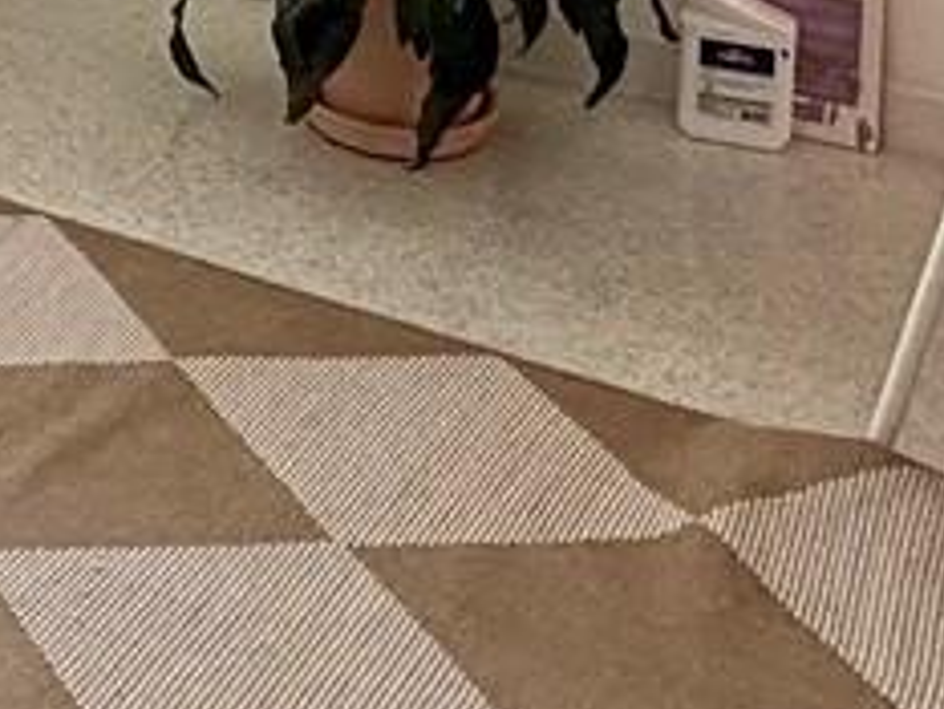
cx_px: -280
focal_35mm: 96
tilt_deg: -4.9
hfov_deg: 18.9
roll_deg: -0.5
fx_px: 2619
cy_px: -750
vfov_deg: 13.1
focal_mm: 2.22
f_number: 2.2
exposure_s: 1/120
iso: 200
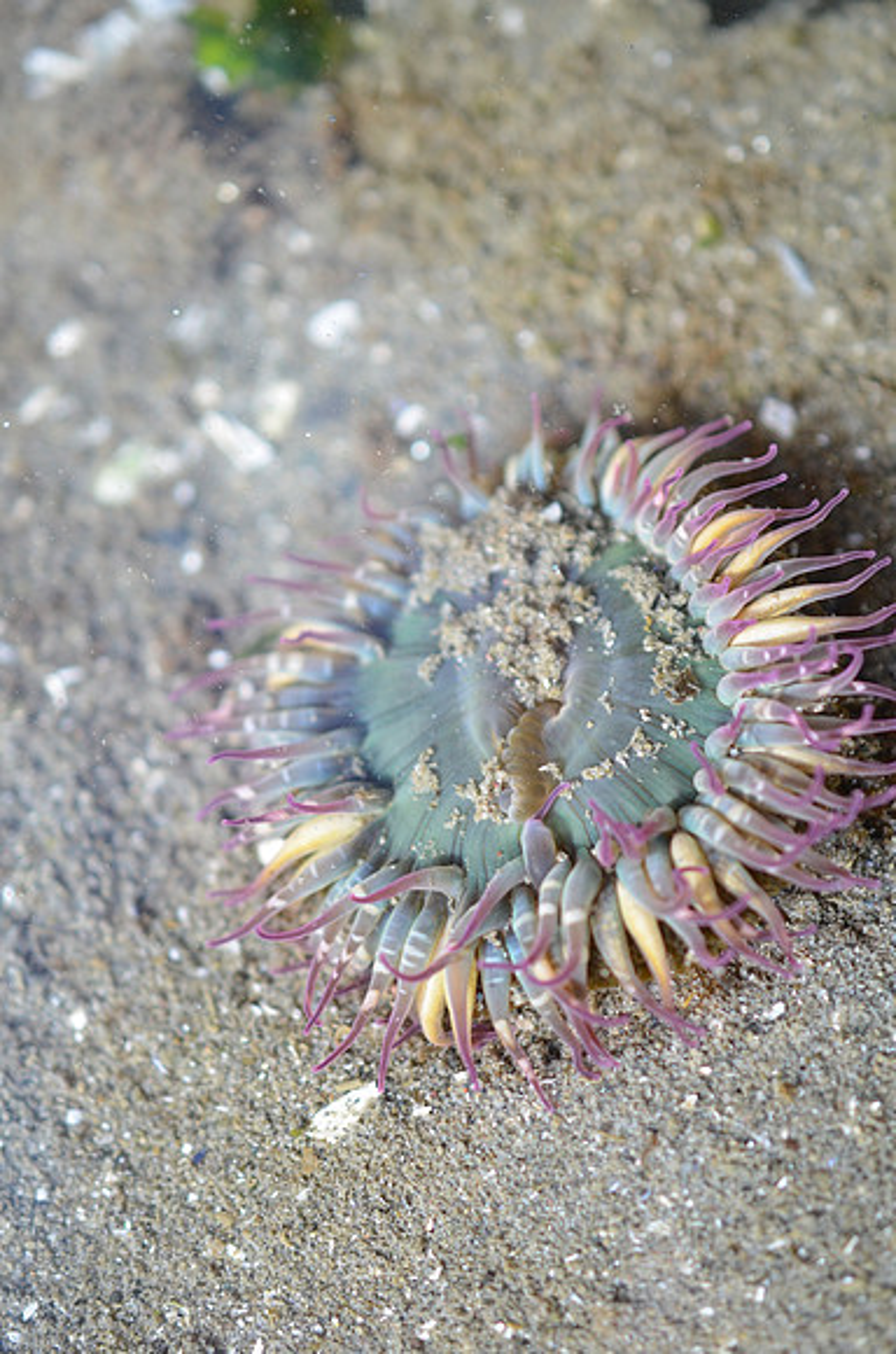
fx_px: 2251
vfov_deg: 33.5
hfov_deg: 22.5
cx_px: 448
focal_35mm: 60
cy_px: 677
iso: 800
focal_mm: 40
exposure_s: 1/1000
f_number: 4
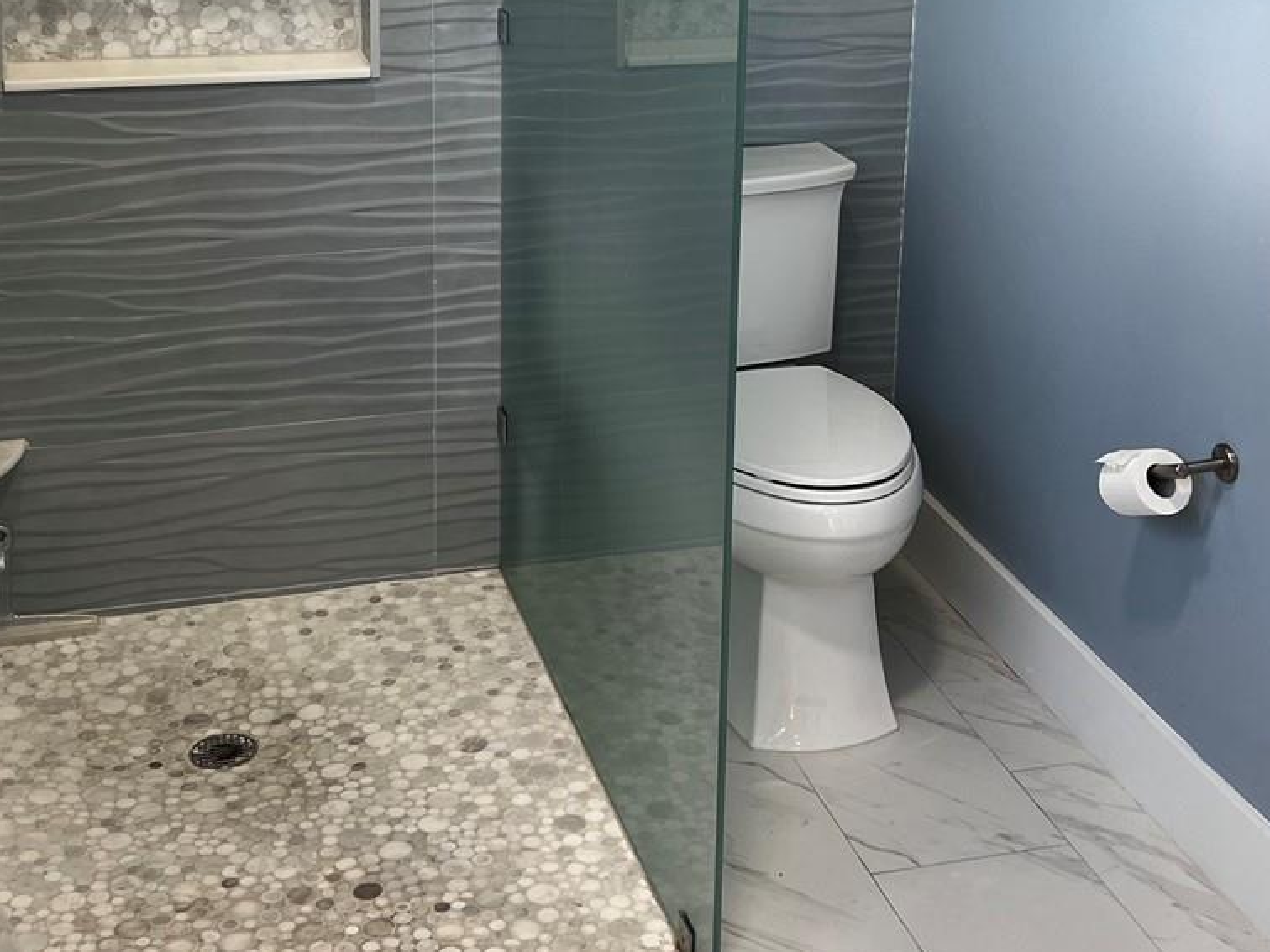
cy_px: 129
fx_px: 2018
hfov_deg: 34.9
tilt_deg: -14.0
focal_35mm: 55
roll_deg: -0.6
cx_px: 611
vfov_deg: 25.9
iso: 50
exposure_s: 1/120
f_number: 1.5
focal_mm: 5.7
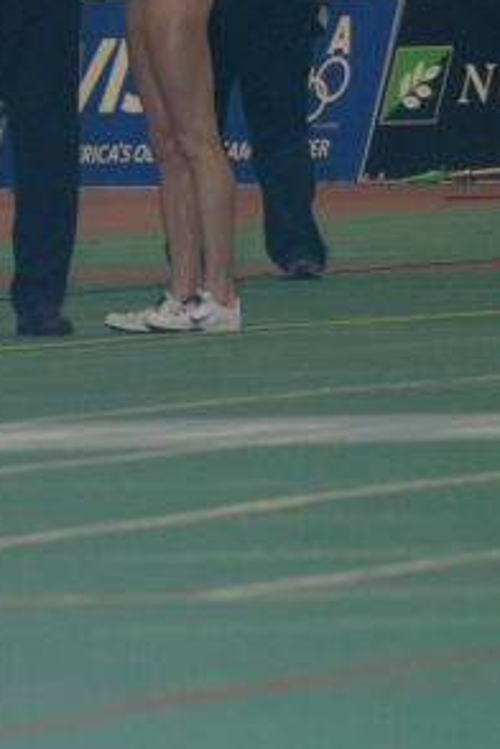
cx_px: 112
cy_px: -234
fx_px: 16165
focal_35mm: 776
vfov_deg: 2.7
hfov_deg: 1.8
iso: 800
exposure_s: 1/125
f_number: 6.3
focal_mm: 190
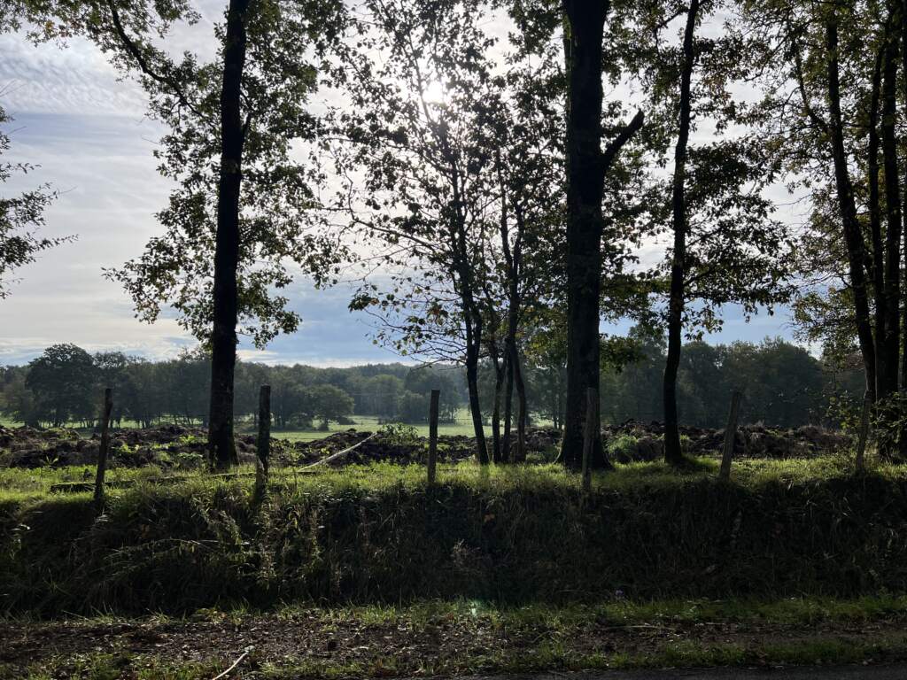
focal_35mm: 26
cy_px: 340
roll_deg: +1.0
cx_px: 454
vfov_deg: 53.1
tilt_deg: +4.4
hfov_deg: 67.3
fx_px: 681
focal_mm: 5.7
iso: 50
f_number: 1.5
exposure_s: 1/6211
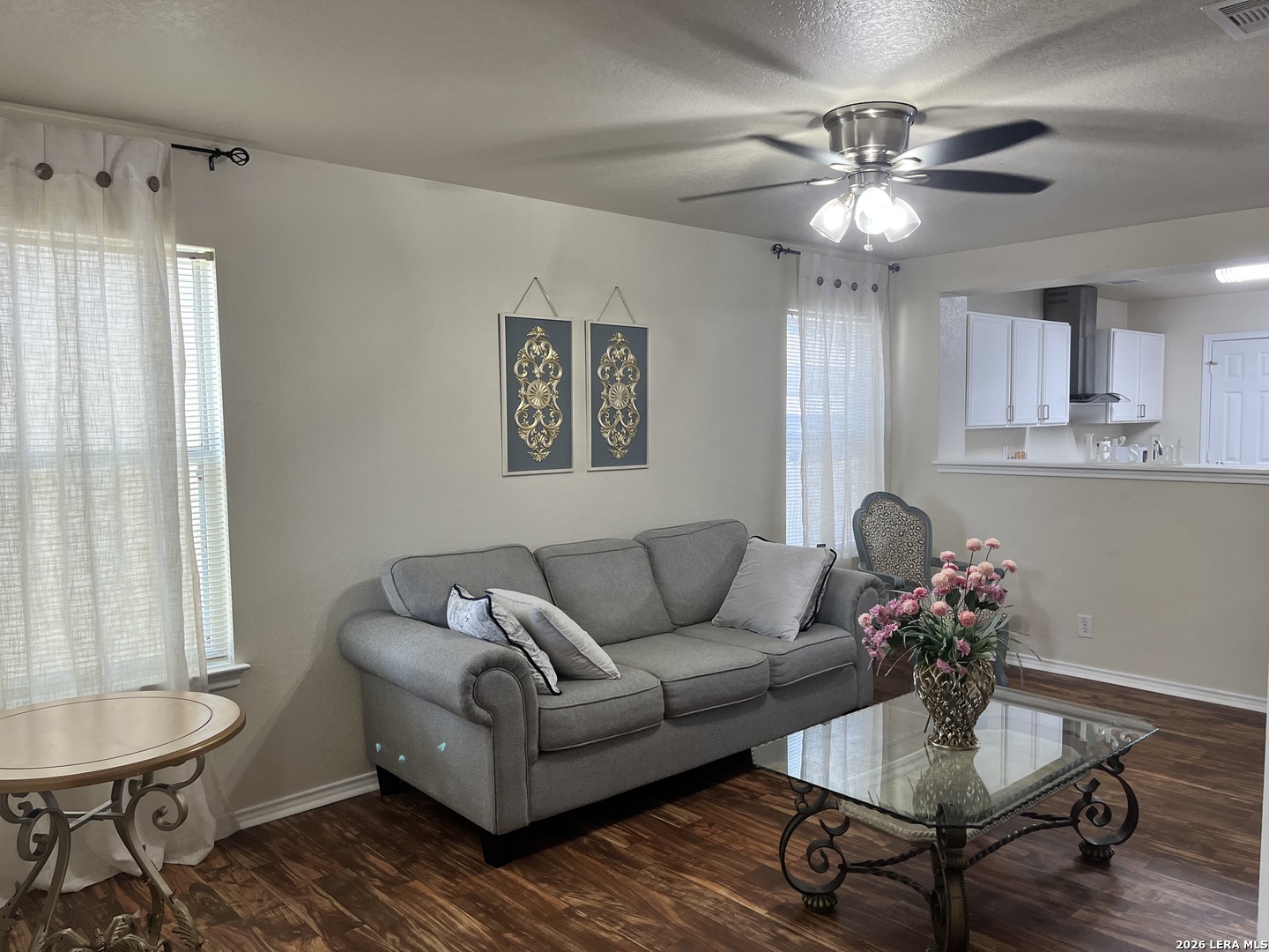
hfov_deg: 67.3
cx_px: 634
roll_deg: +0.1
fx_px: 953
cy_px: 476
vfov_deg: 53.1
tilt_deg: -3.5
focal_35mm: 26
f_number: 1.6
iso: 125
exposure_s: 1/120
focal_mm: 5.1
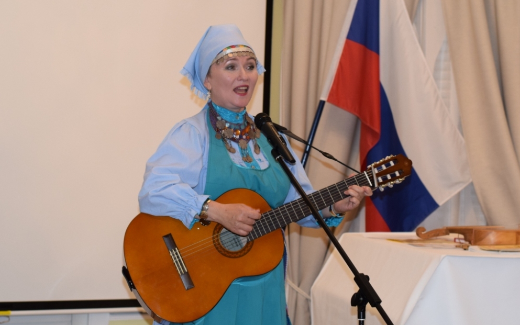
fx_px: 1091
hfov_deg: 26.8
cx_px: 261
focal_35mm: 77
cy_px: 157
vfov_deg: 16.9
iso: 800
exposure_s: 1/60
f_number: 4
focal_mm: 50
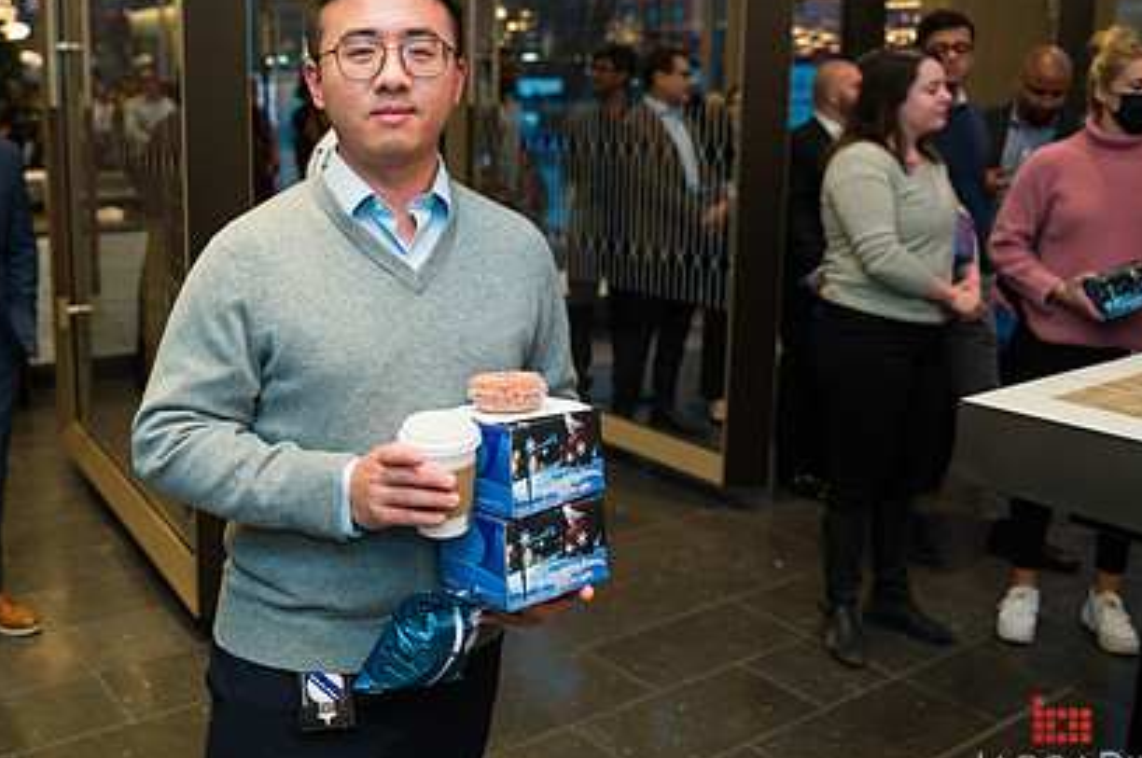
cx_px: 420
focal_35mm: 37
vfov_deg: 35.7
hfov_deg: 51.3
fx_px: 1172
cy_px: 302
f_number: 3.2
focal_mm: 26
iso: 400
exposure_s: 1/200
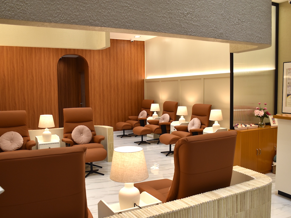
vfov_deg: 42.9
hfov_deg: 55.4
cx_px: 144
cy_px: 111
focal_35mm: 33
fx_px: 277
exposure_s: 1/100
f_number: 5
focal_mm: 20
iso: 400
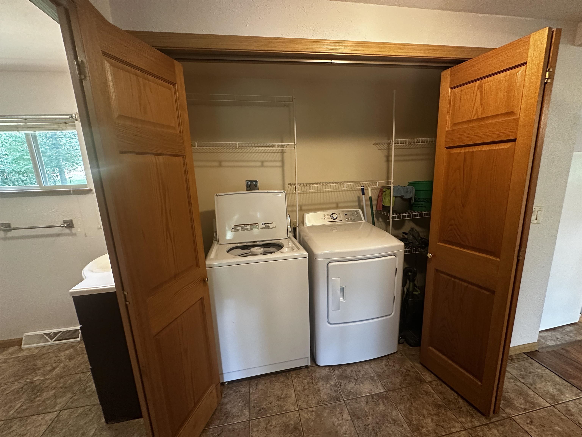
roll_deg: +2.1
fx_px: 235
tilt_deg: -11.0
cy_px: 218
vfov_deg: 85.7
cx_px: 291
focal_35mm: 14
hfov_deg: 102.1
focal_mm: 2.22
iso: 400
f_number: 2.2
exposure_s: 1/60
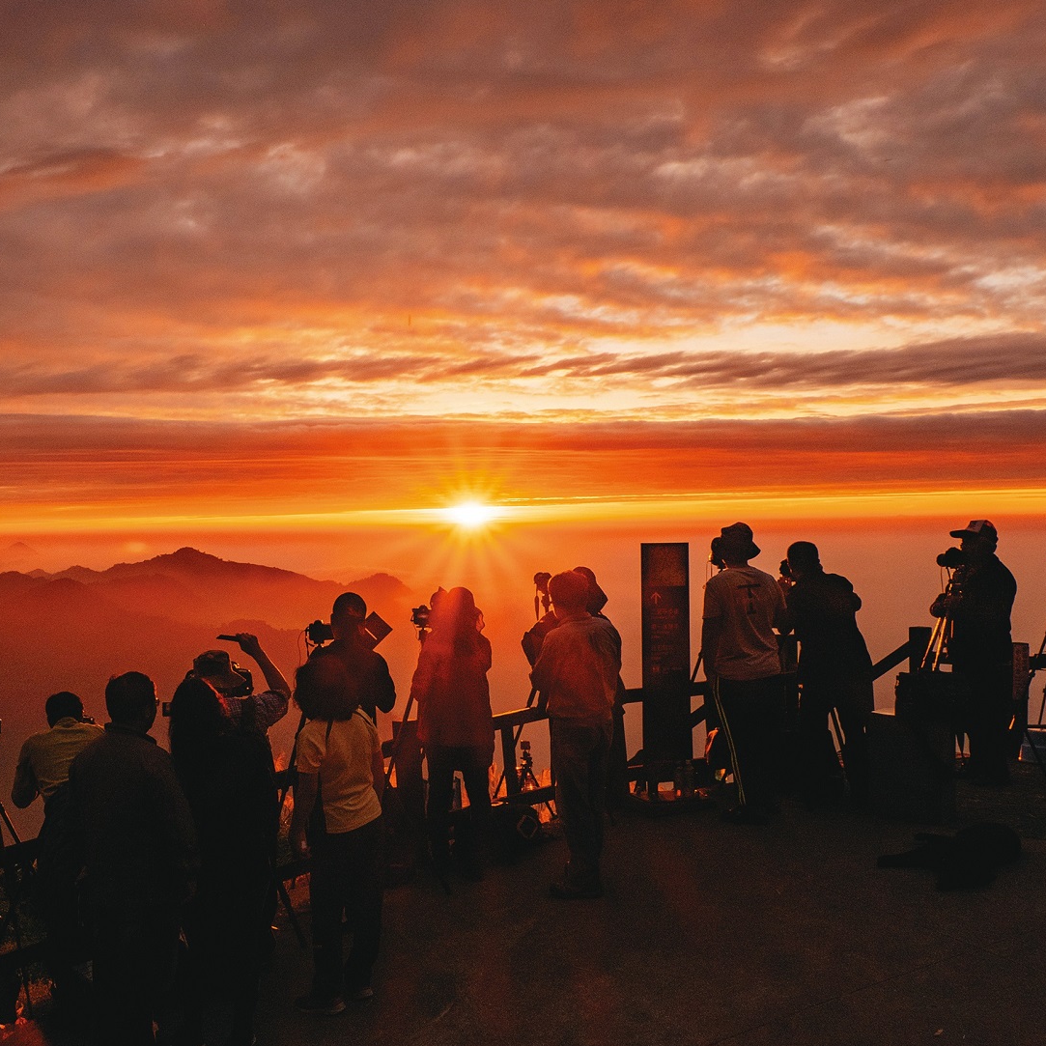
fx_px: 1333
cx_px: 328
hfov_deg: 42.1
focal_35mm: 39
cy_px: 528
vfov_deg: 42.8
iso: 800
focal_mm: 20.1
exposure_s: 1/125
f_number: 16
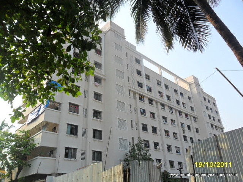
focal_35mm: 27
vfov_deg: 51.4
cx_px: 122
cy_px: 91
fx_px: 190
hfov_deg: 65.3
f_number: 3.5
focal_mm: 4.9
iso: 100
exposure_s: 1/500
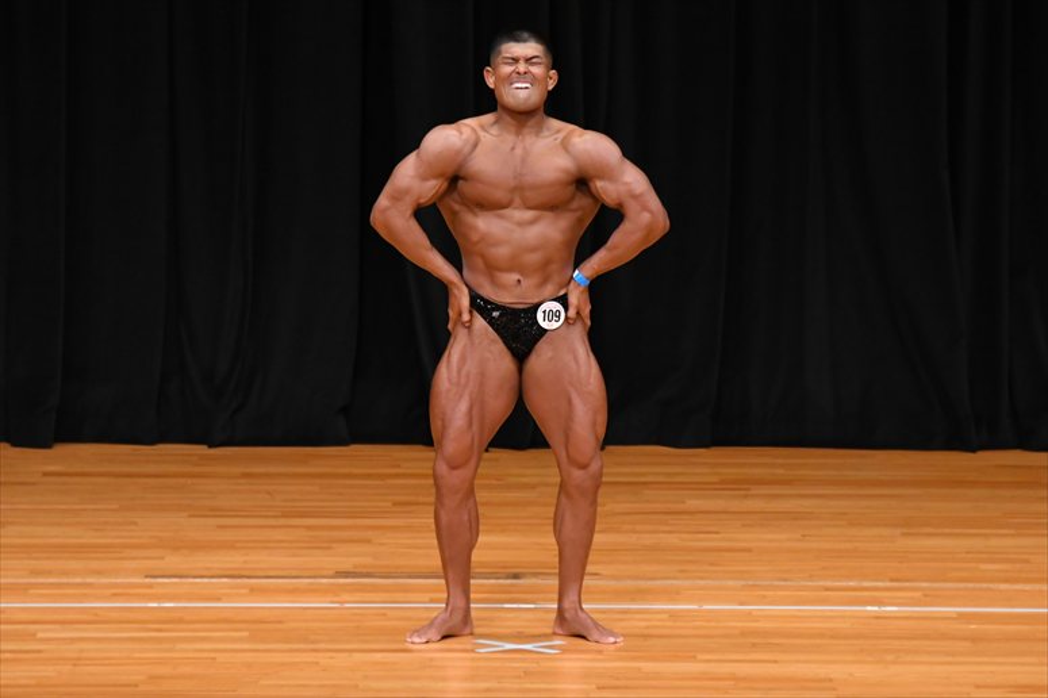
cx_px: 524
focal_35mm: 285
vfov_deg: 4.8
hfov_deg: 7.2
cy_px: 349
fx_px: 8293
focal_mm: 190
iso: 3200
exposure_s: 1/400
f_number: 5.6
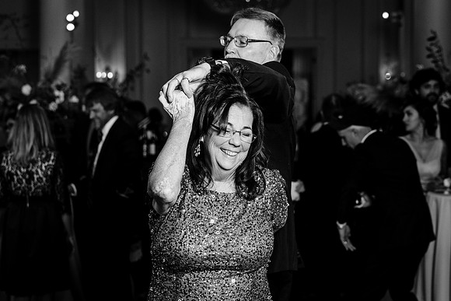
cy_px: 177
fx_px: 1064
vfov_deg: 16.1
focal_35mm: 85
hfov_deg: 23.9
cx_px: 265
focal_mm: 70
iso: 2000
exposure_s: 1/200
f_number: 4
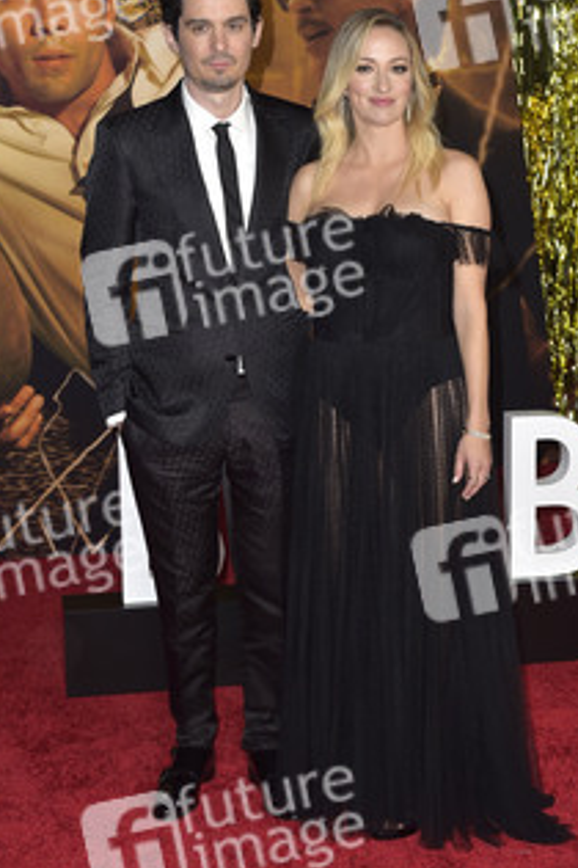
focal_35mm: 66
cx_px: 304
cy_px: 419
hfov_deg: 20.6
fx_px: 1589
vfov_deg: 30.5
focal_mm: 52
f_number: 6.3
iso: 1000
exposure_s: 1/250
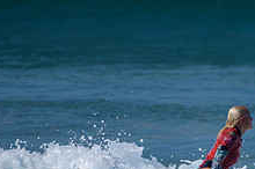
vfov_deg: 1.0
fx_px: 9343
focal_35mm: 1321
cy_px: 196
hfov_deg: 1.6
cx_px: 201
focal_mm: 500
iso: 110
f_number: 5.6
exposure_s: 1/2000
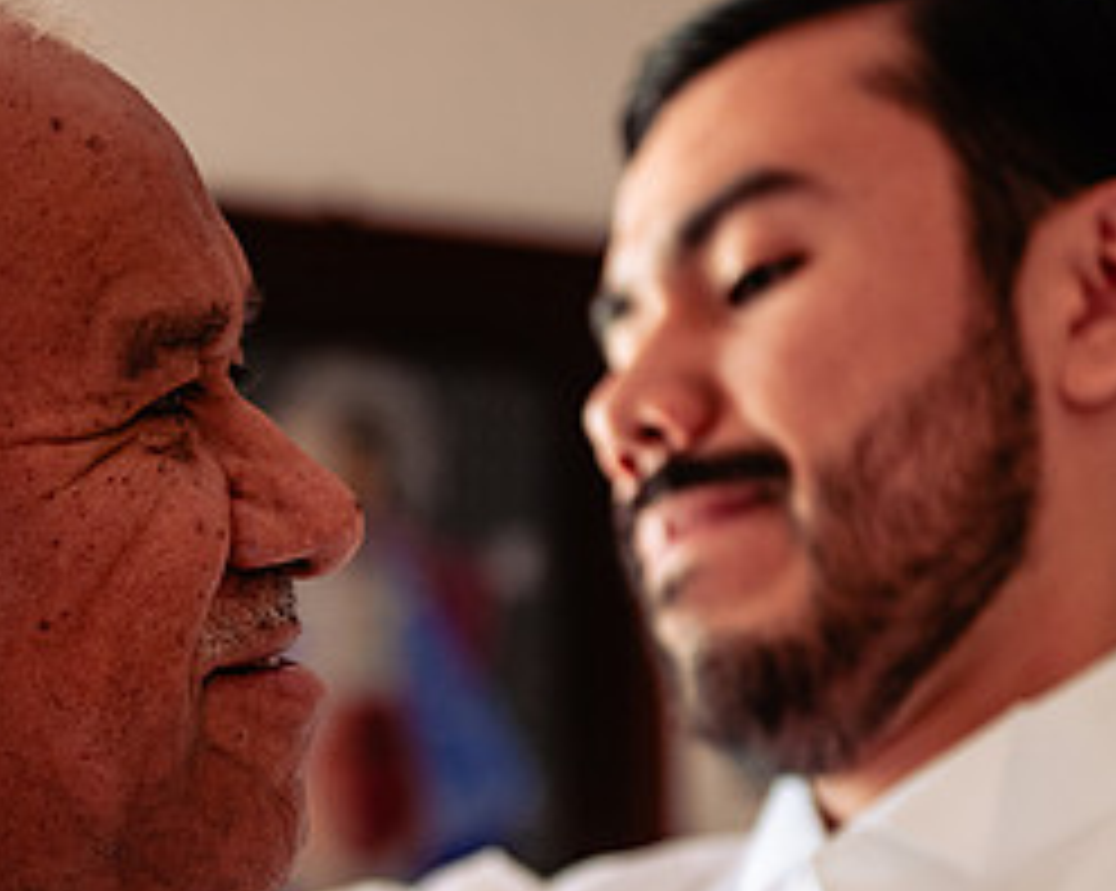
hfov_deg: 12.2
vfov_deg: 9.7
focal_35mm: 158
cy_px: 695
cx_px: 274
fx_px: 5215
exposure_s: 1/160
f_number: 3.5
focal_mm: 70
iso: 800
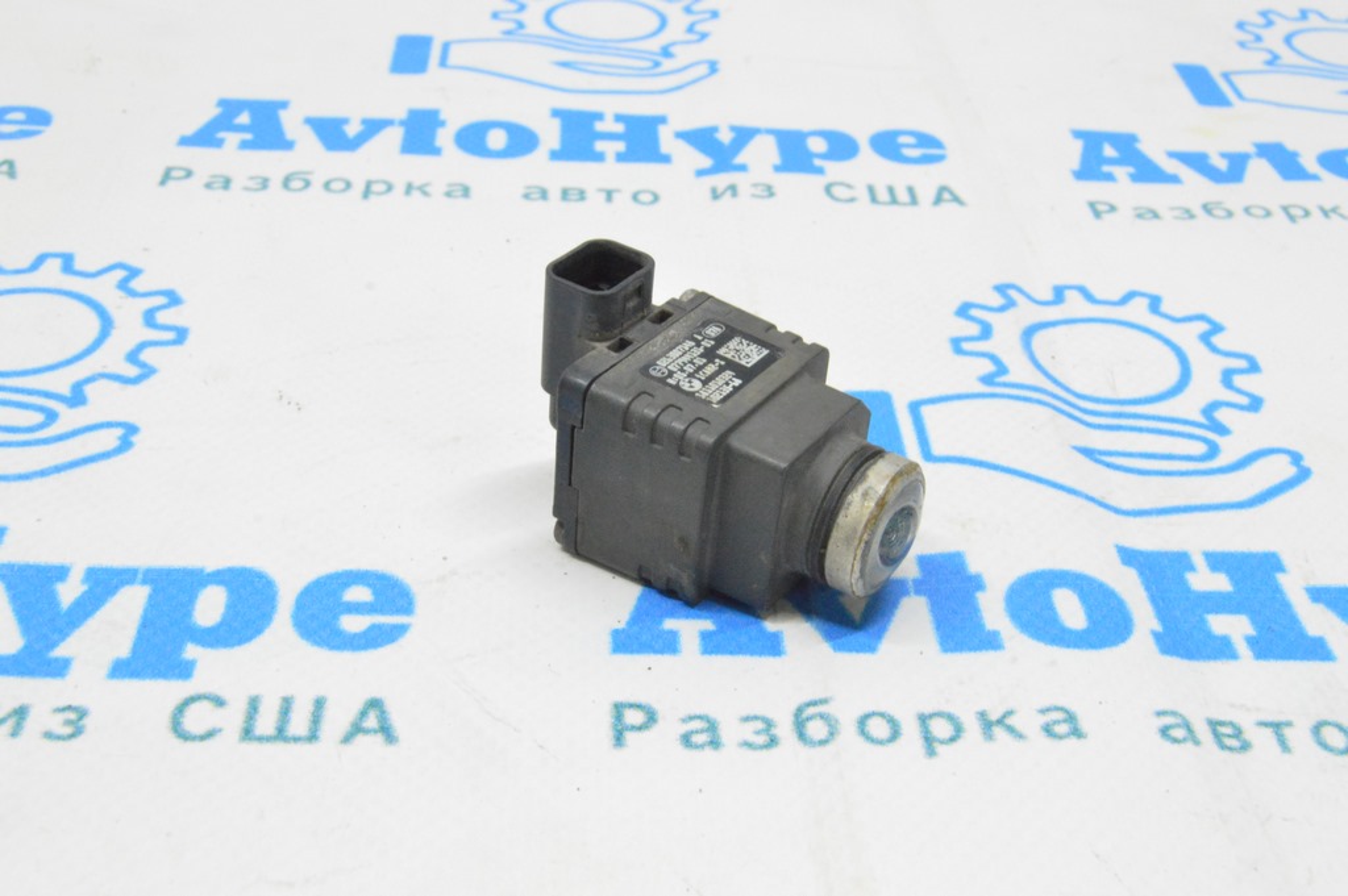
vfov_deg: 28.0
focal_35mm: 48
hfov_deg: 41.1
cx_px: 674
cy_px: 448
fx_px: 1796
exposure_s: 1/15
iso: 6400
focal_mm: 32
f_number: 20
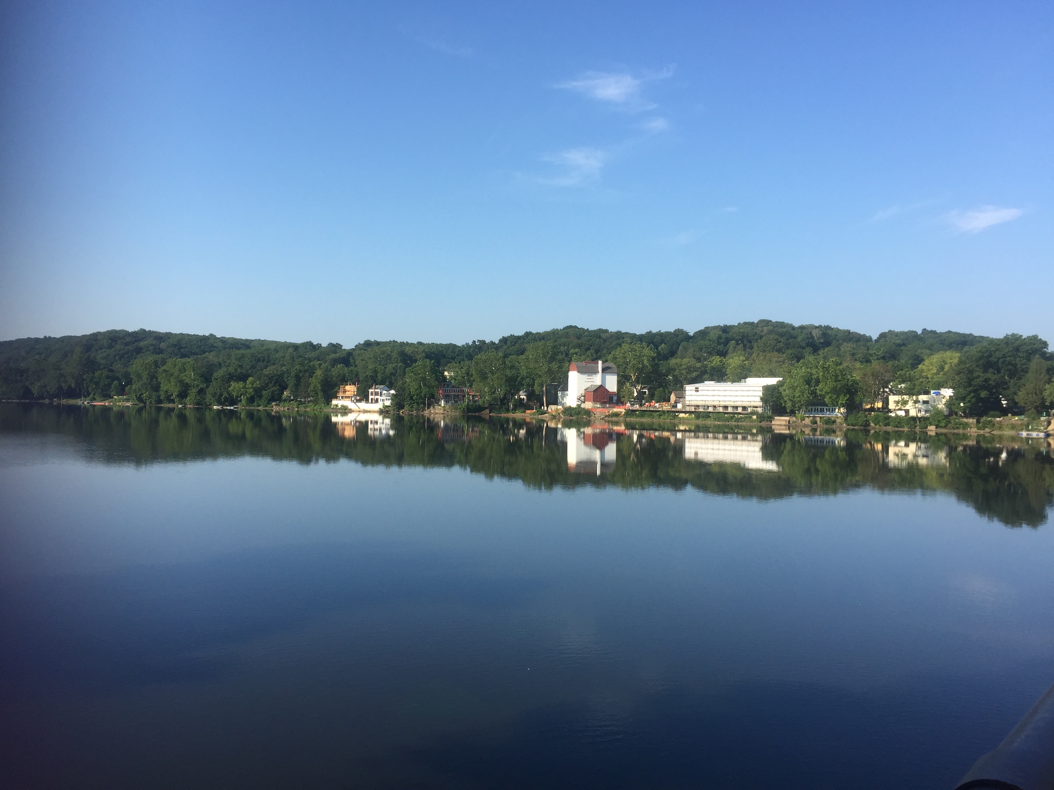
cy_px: 395
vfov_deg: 48.2
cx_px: 527
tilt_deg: +0.8
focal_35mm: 29
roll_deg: -2.0
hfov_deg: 61.7
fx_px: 883
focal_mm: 4.15
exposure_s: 1/1364
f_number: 2.2
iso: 32
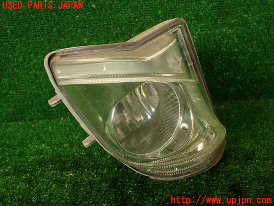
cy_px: 103
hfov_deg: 56.8
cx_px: 137
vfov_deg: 44.2
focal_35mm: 32
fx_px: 253
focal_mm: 5.79
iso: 125
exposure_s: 1/60
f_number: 2.4
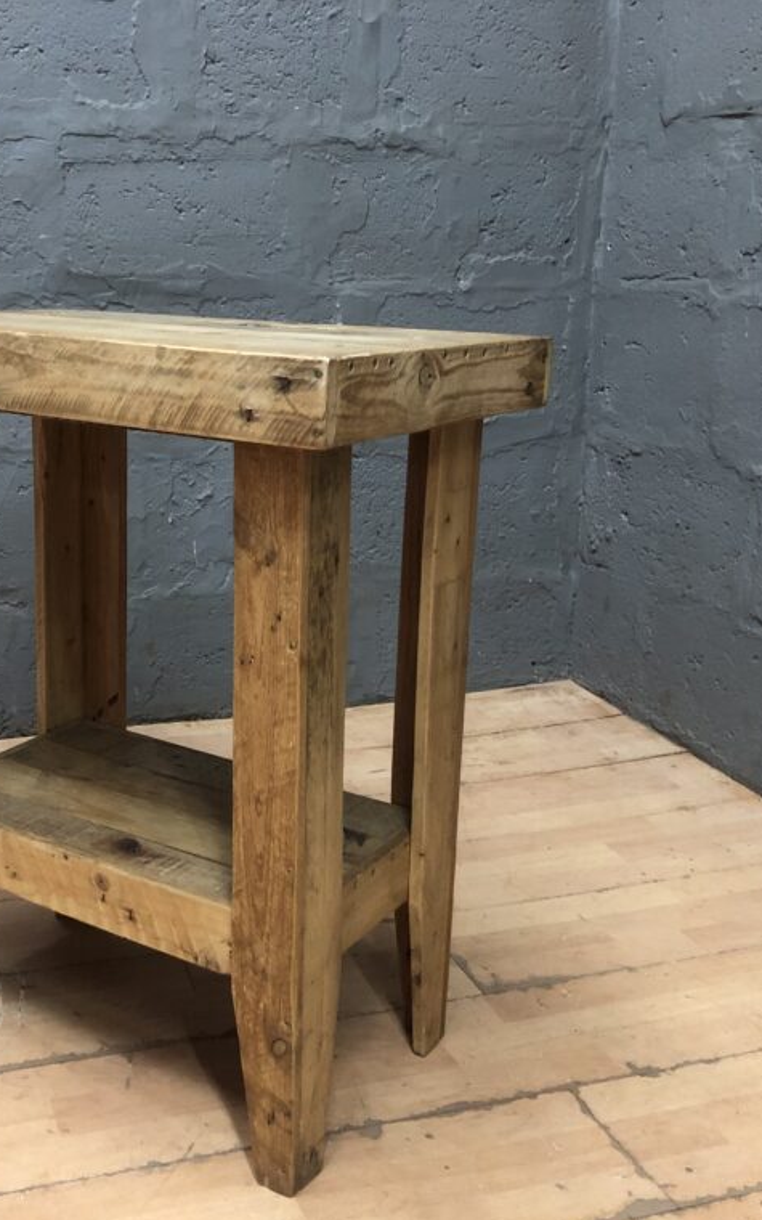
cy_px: 613
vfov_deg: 49.3
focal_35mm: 40
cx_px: 234
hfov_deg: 31.7
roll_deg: +0.1
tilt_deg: -14.0
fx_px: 1329
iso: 100
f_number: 1.8
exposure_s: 1/14
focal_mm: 3.99
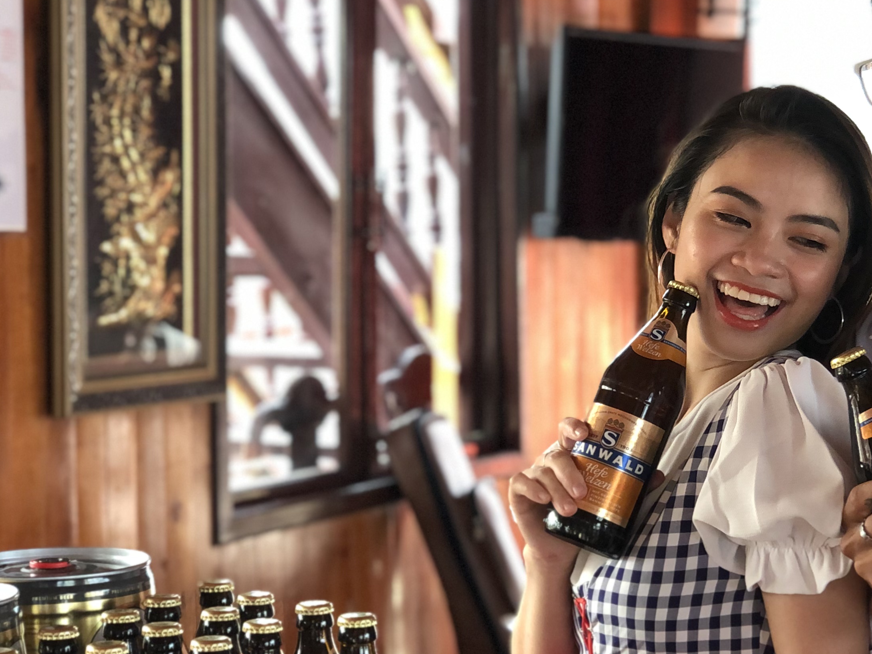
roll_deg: +1.4
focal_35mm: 96
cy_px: 388
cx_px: 597
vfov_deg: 15.4
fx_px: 2418
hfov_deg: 20.4
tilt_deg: -2.9
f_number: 2.4
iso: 125
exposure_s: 1/30
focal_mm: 6
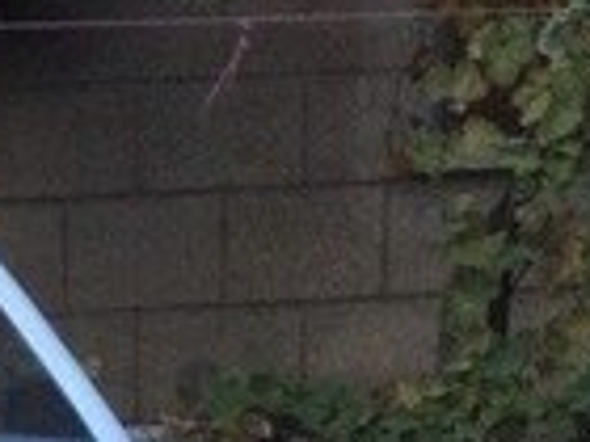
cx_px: -556
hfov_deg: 12.7
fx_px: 2335
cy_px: 836
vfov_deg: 10.1
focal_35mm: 137
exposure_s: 1/33
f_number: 2.2
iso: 250
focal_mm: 4.15
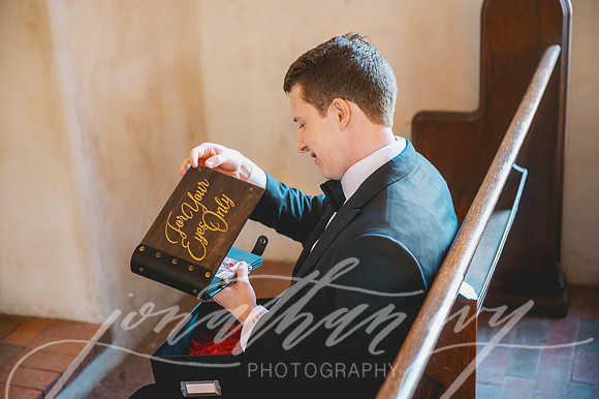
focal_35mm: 58
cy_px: 200
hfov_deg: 34.5
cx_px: 300
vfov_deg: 23.4
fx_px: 964
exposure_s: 1/30
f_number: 2.8
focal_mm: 58
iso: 250
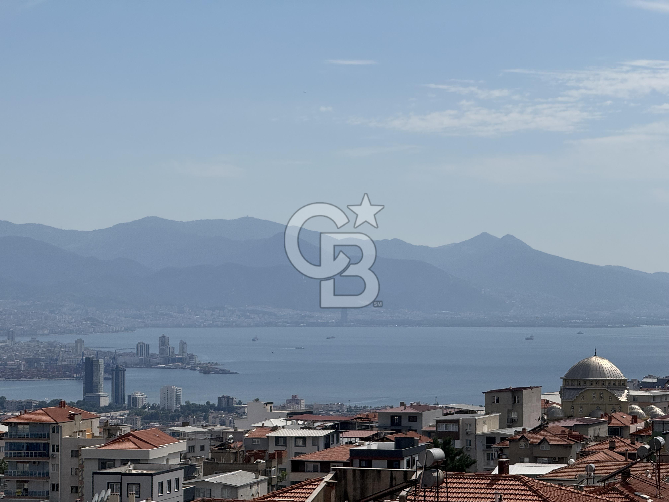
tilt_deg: +0.6
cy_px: 251
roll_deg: -0.4
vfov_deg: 12.3
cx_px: 334
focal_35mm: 120
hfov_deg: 16.4
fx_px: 2319
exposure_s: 1/3195
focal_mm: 15.66
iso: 32
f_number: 2.8
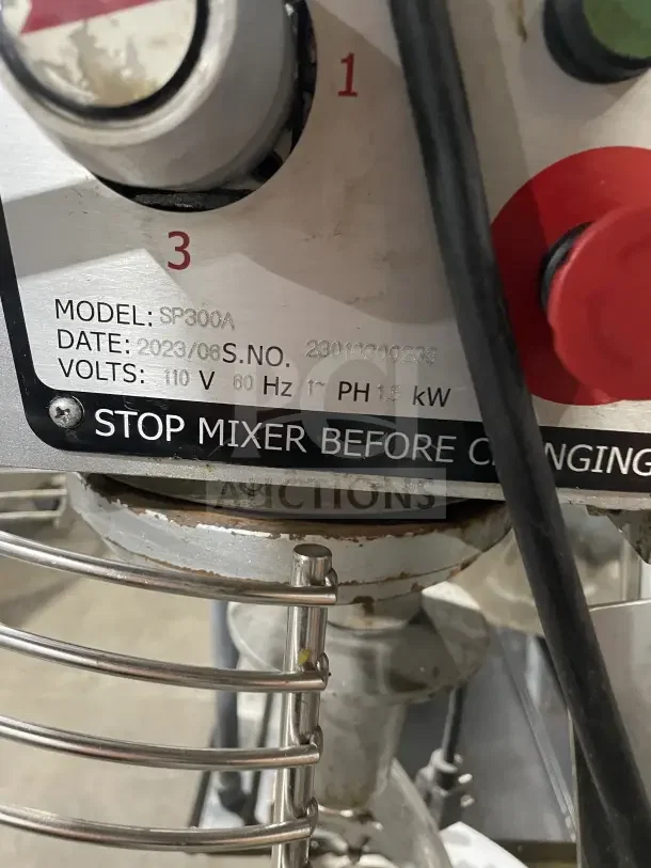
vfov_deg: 67.3
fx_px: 652
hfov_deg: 53.1
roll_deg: -0.9
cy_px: 434
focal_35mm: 26
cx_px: 326
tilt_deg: -18.3
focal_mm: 4.2
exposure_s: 1/40
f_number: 1.6
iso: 640
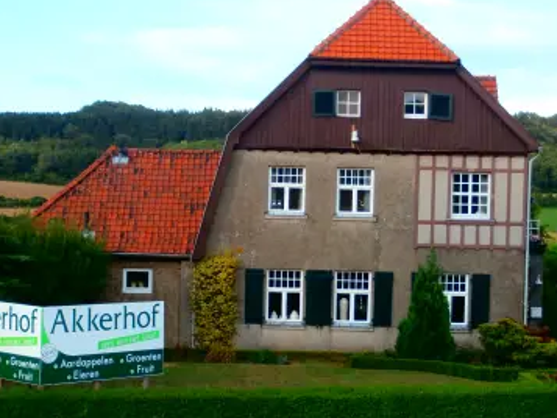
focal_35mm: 85
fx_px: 1368
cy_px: 218
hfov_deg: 23.0
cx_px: 285
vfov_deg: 17.4
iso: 100
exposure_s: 1/125
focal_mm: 10.11
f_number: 4.5
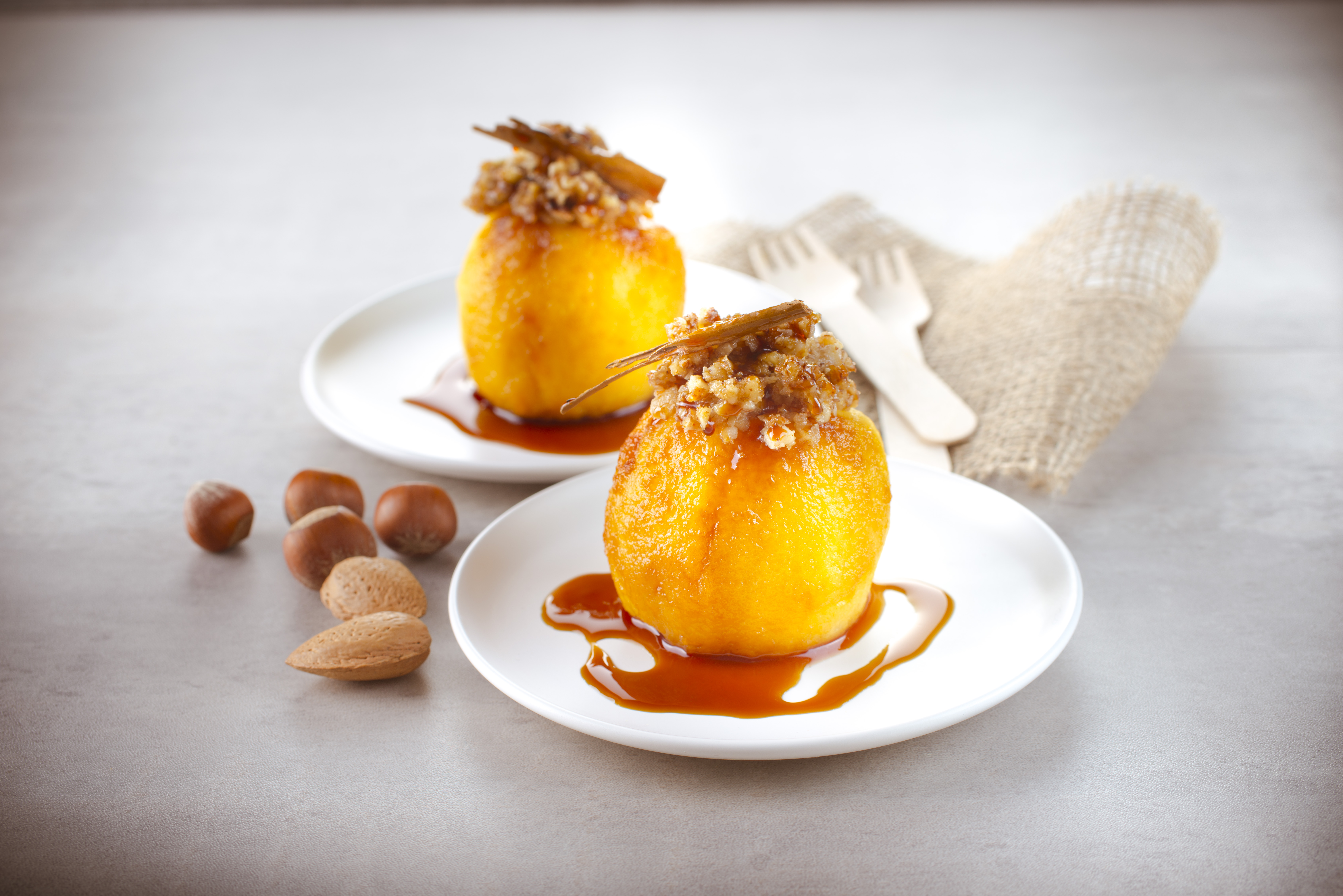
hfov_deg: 28.8
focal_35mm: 70
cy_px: 448
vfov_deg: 19.5
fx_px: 2612
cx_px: 672
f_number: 8
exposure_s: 1/100
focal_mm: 70
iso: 100
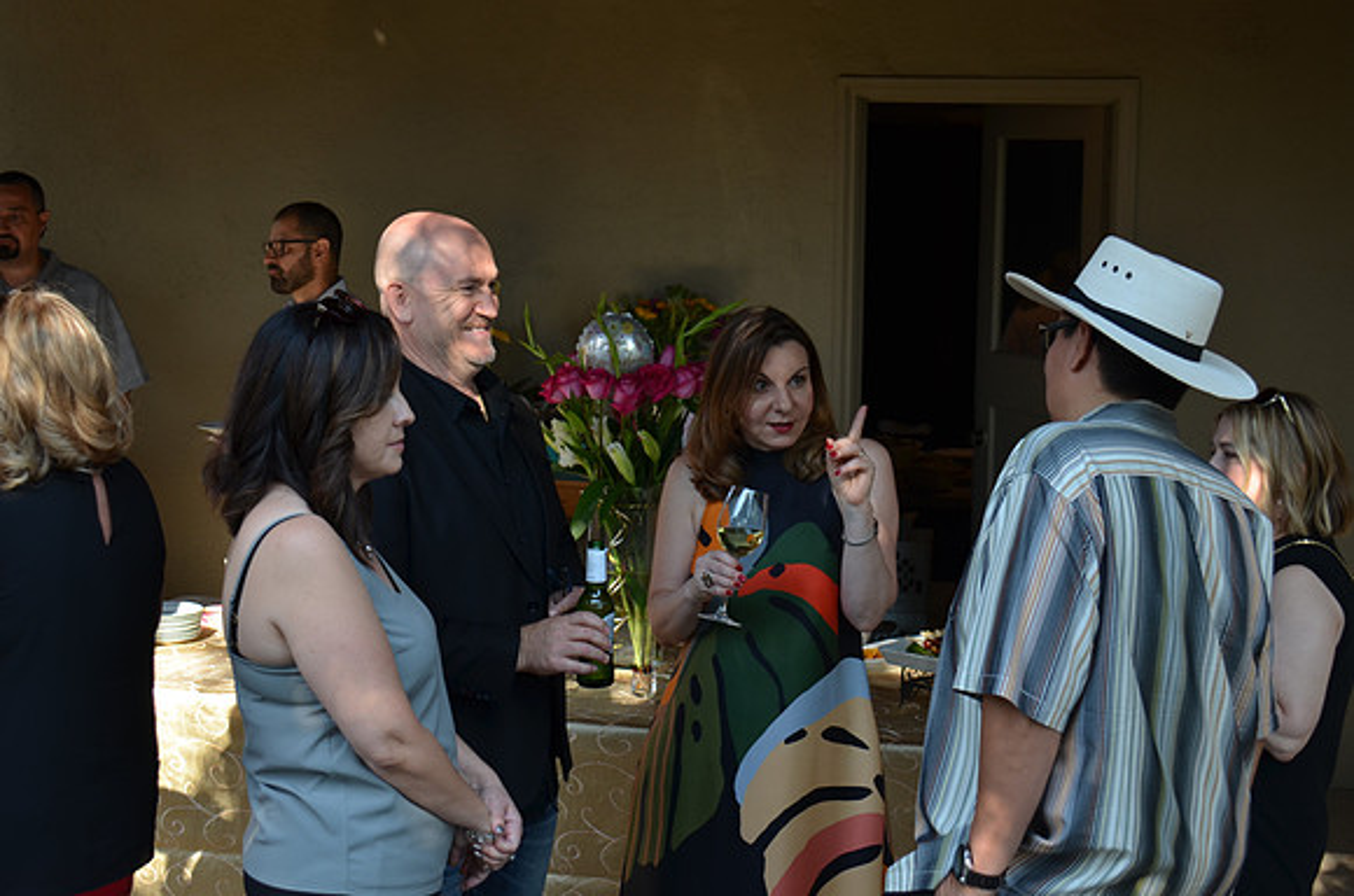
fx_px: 2477
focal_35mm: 66
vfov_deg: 20.5
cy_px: 448
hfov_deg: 30.6
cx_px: 677
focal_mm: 44
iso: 200
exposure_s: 1/125
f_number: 5.6
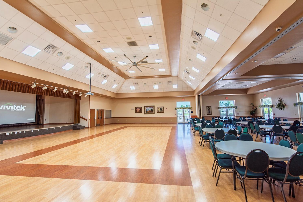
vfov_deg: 73.7
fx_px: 135
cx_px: 156
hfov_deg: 96.7
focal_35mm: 16
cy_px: 101
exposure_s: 1/60
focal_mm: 15
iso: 100
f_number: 4
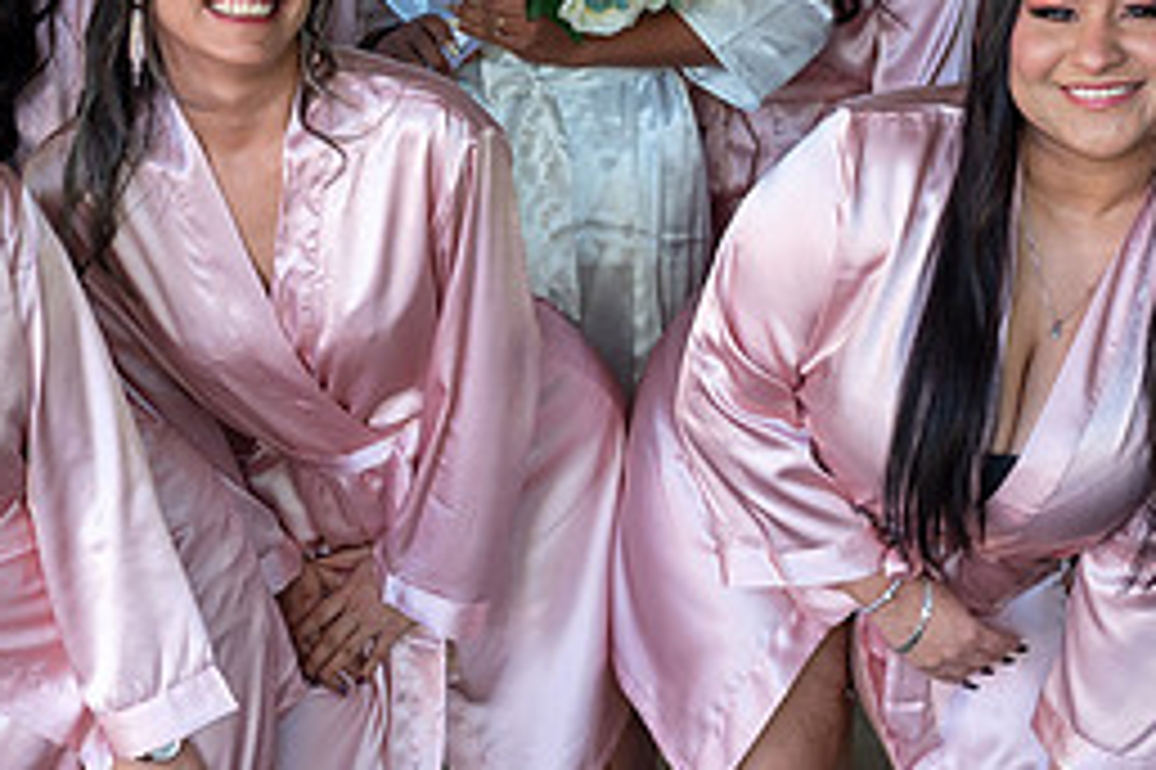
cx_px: 495
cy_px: 155
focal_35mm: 84
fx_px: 2696
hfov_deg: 24.2
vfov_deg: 16.1
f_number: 3.5
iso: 160
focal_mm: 35
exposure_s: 1/125
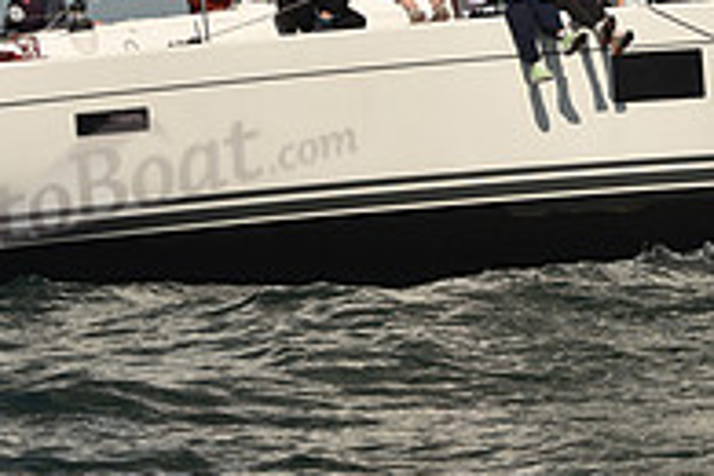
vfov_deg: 6.6
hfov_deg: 9.9
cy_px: -49
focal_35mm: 208
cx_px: 549
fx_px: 4125
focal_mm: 70
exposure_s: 1/640
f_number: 8
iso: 250
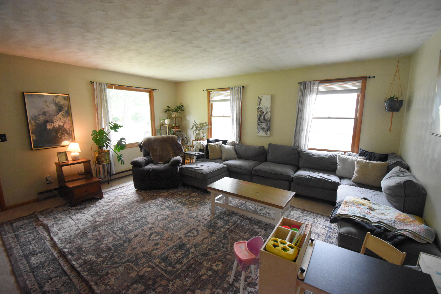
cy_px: 147
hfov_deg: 100.4
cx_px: 220
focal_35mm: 15
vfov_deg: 77.3
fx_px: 184
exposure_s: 1/125
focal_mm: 10
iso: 4000
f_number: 4.5
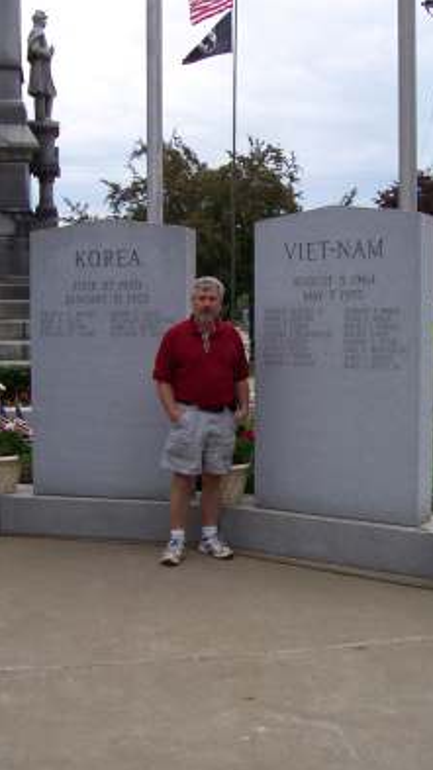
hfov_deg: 29.0
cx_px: 245
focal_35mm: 41
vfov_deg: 49.4
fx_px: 837
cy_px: 384
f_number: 5.6
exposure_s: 1/500
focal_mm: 5.6
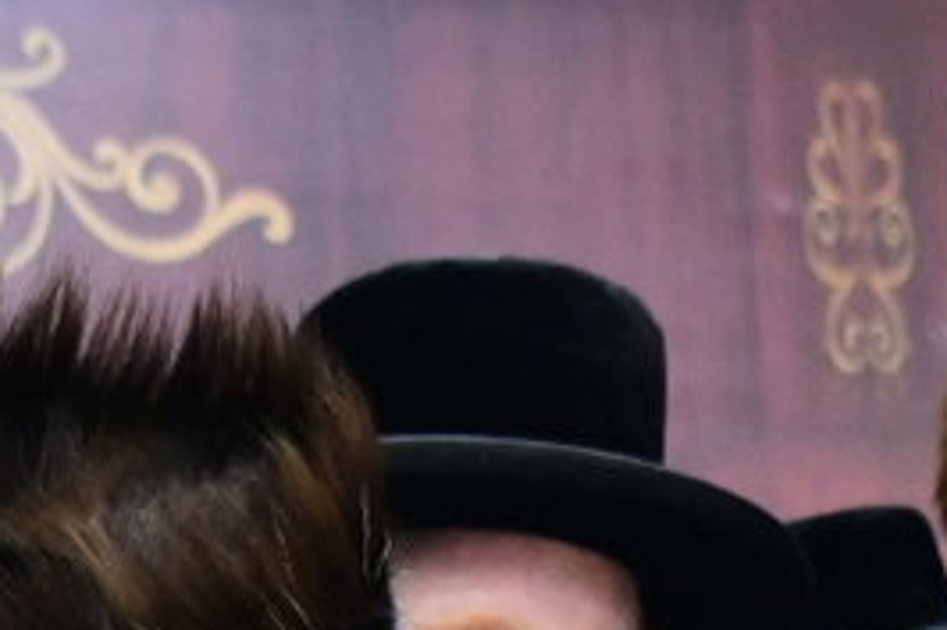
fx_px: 5810
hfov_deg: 9.3
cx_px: 342
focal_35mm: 221
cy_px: 1344
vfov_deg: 6.0
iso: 5000
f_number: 5.6
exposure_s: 1/160
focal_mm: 42
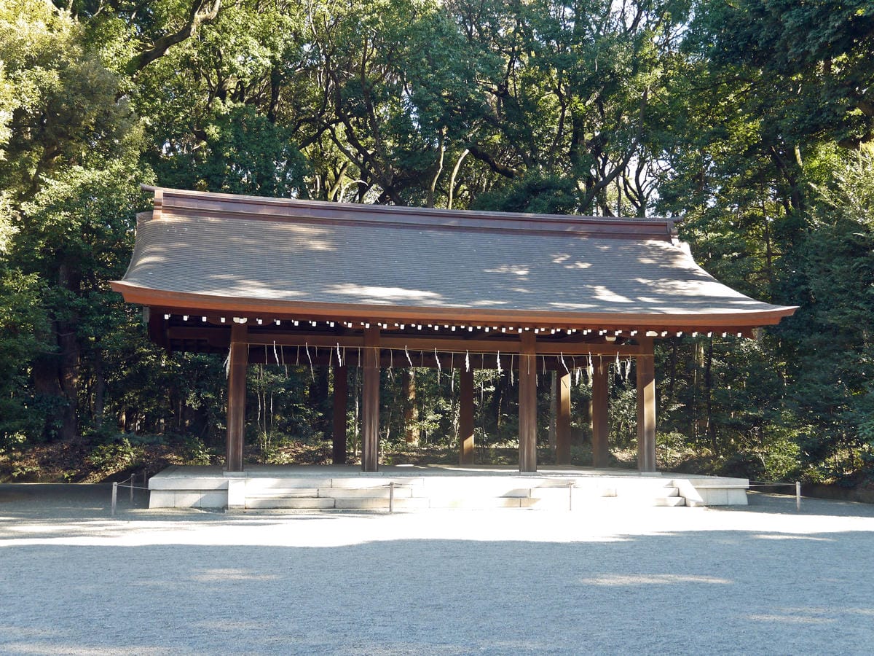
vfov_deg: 37.7
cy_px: 328
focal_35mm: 38
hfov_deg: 49.0
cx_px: 437
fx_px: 959
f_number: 4.4
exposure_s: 1/125
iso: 320
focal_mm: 19
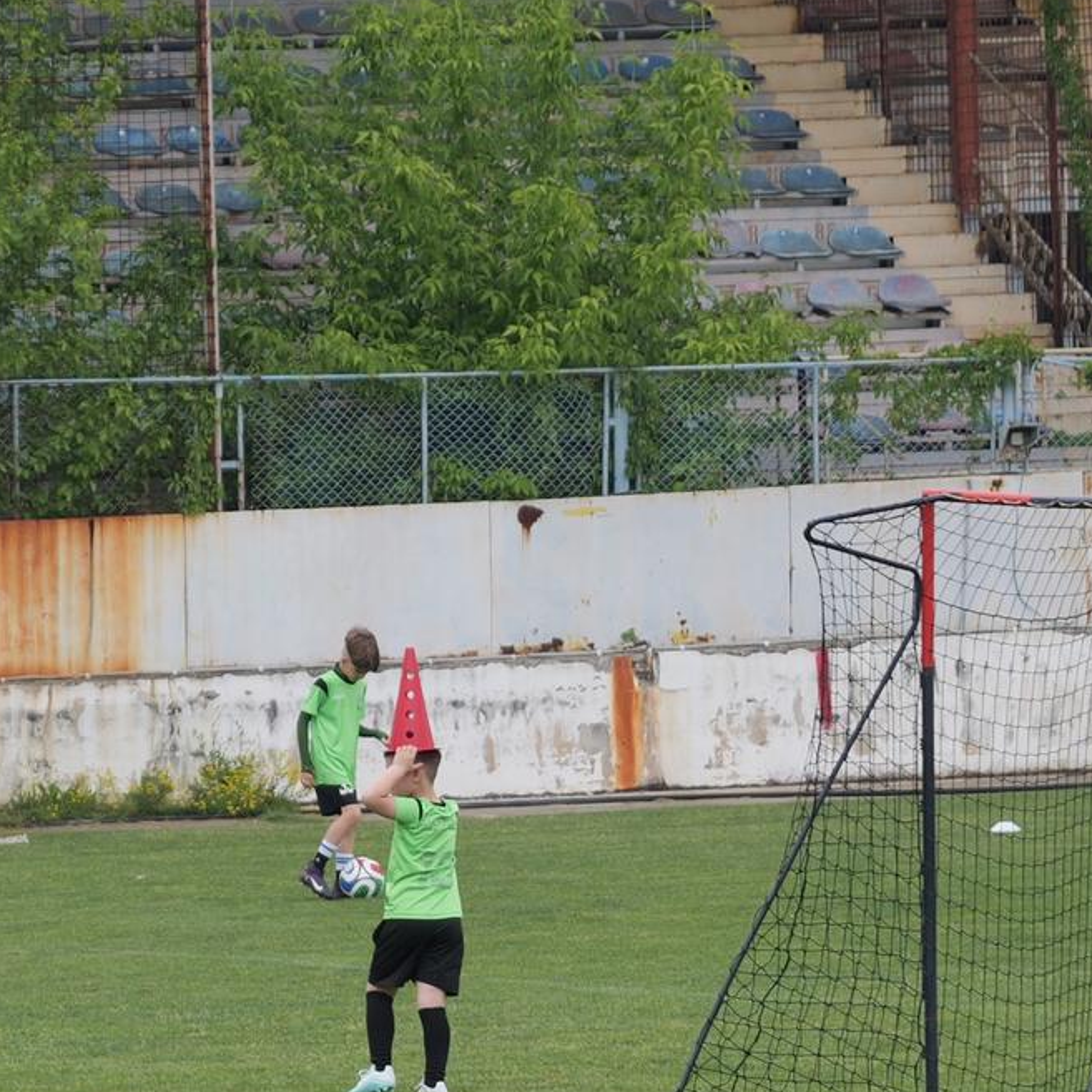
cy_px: 657
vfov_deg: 10.7
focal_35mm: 163
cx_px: 460
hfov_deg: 10.7
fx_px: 5818
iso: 200
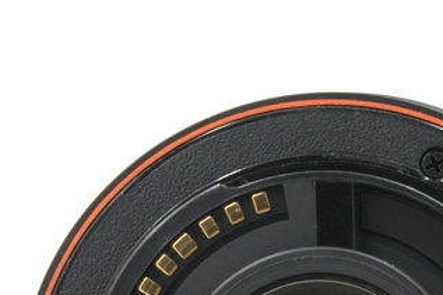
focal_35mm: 240
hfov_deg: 8.6
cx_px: 327
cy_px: 241
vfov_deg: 5.7
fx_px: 2952
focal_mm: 50.5
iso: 800
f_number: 14
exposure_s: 1/125
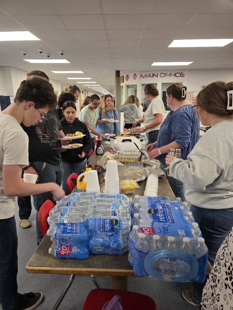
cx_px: 116
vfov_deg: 73.9
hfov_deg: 58.9
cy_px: 155
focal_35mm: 23
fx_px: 206
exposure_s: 1/120
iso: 250
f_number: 1.7
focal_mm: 6.3
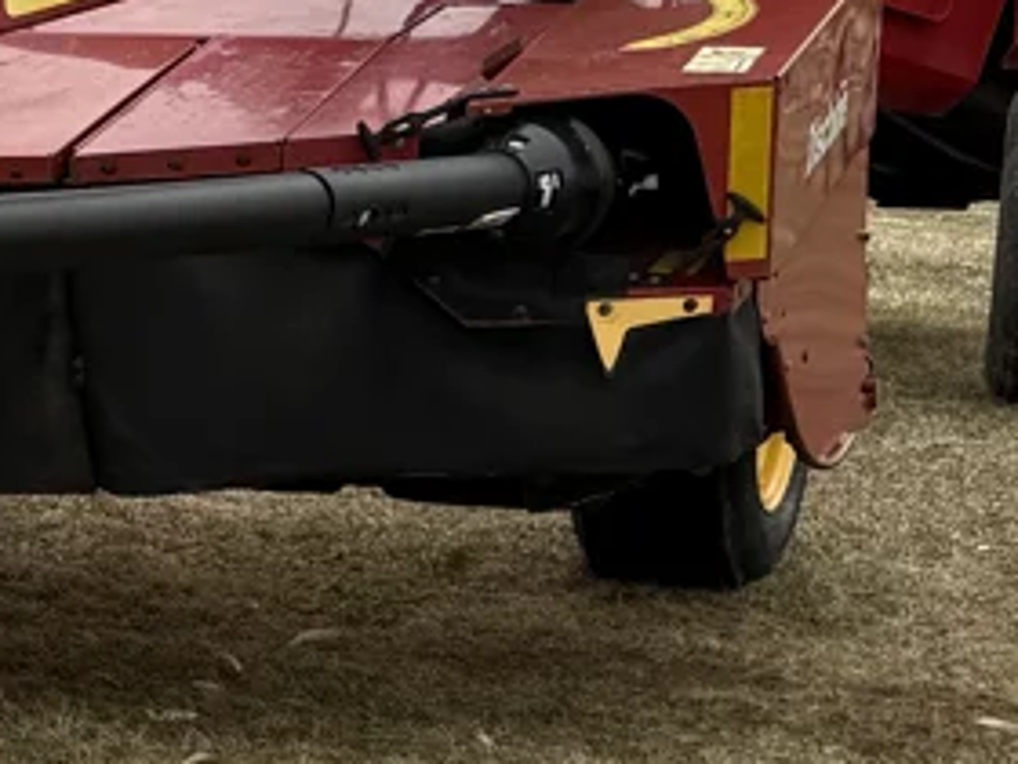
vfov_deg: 10.8
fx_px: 4029
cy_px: 637
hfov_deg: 13.4
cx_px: -607
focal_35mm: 137
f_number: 1.78
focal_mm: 6.76
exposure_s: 1/220
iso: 64
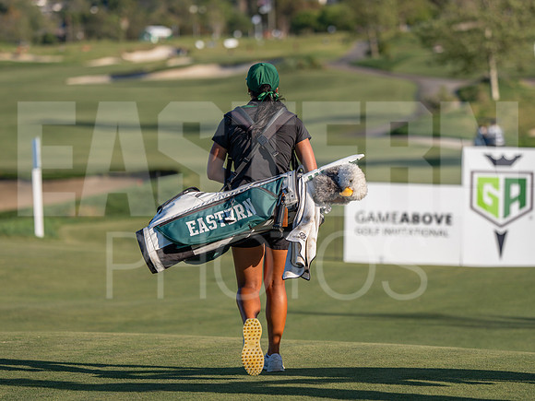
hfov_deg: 13.1
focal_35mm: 151
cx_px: 286
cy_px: 201
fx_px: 2332
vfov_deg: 9.8
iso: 160
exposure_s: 1/4000
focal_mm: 125
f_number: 2.8
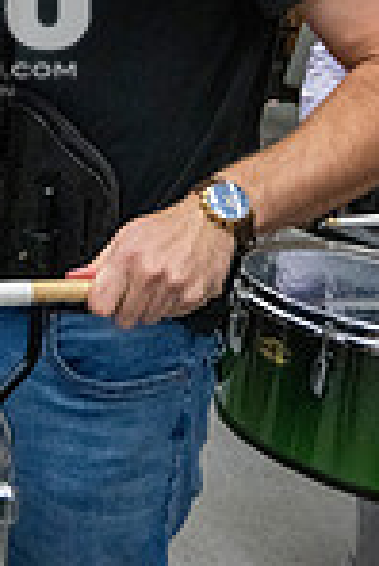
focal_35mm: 73
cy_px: -11
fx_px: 1150
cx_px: -80
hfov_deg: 17.8
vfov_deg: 26.1
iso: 10000
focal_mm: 24
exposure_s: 1/500
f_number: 4
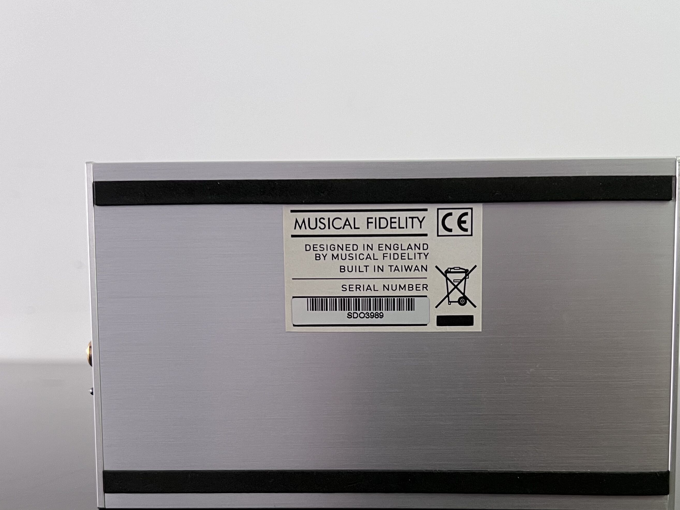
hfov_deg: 46.7
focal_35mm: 40
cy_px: 361
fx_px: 786
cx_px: 389
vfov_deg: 35.4
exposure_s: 1/60
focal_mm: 5.7
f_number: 1.5
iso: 250
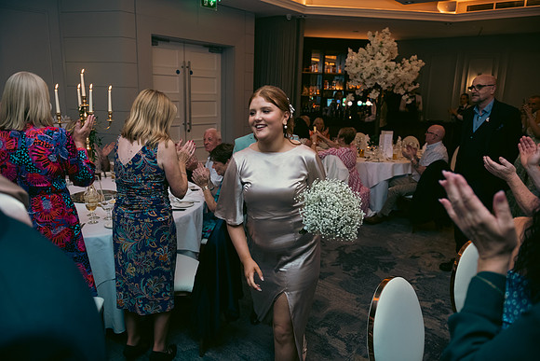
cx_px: 270
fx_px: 360
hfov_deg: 73.7
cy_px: 180
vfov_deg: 53.2
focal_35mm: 24
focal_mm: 24
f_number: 3.5
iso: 800
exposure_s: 1/160
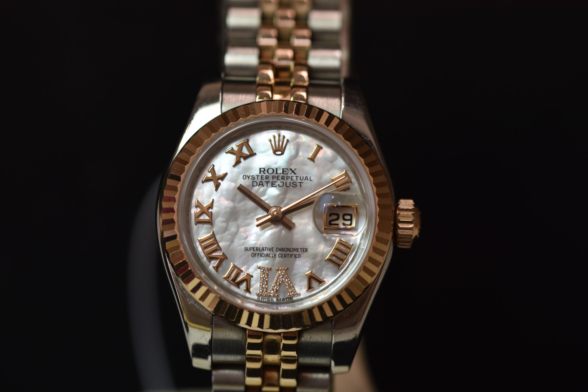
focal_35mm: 135
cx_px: 294
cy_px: 196
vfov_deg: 10.2
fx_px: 2205
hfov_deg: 15.2
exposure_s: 1/100
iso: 100
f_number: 5
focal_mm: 90
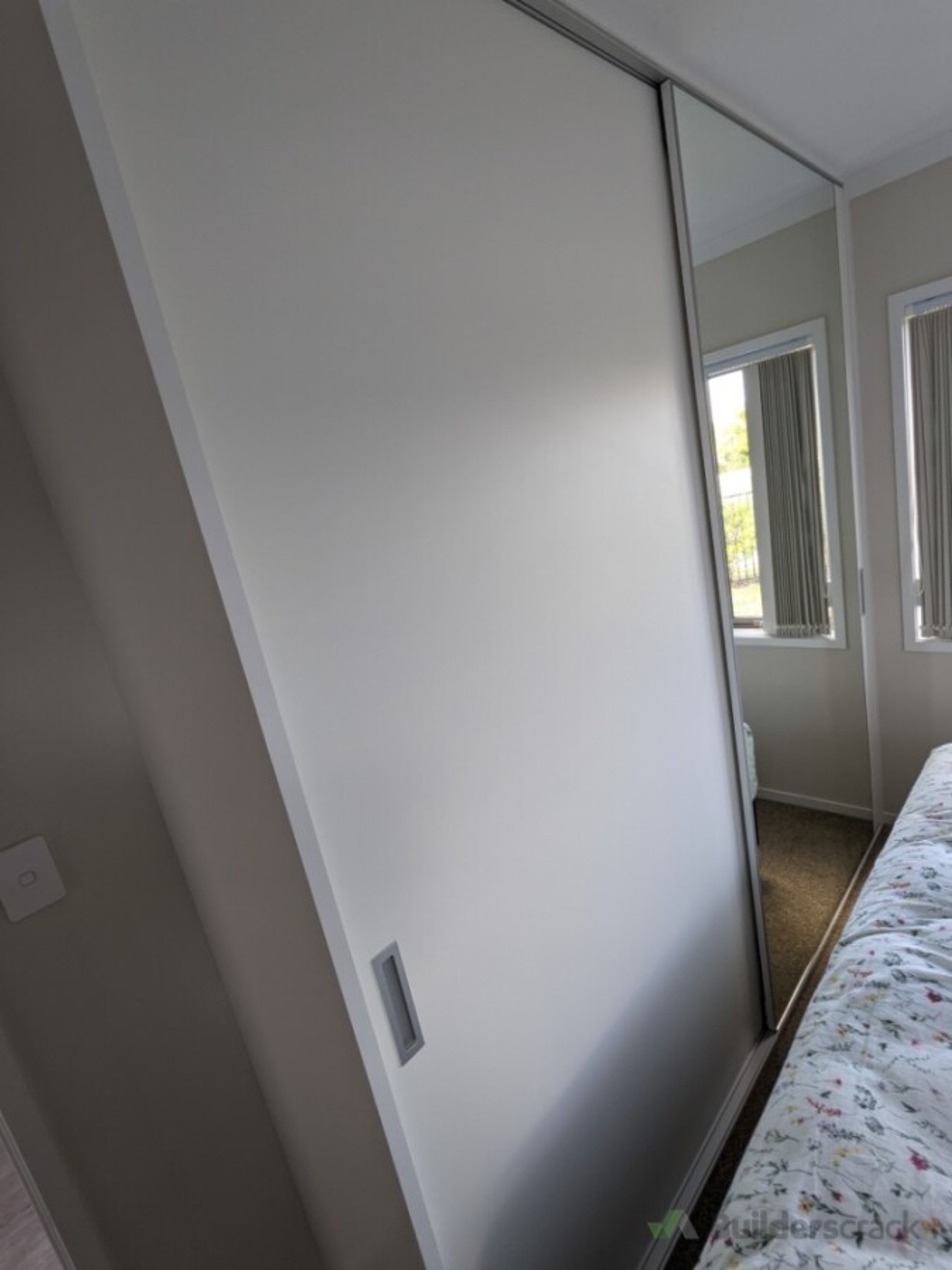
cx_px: 476
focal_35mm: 16
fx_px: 587
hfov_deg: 78.1
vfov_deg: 94.5
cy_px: 635
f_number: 2.2
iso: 39
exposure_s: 1/42.8
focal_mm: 2.22
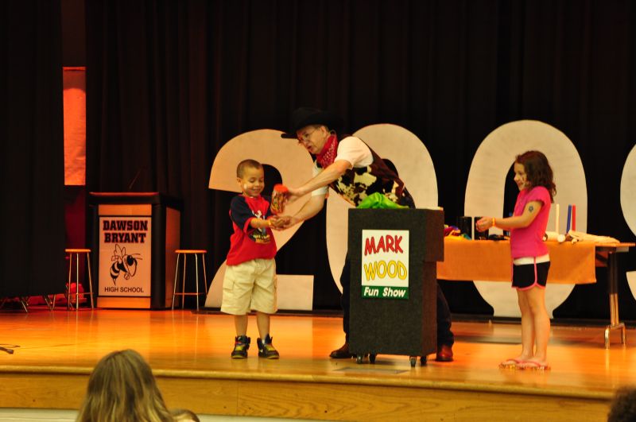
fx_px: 1535
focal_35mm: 87
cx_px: 318
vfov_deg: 15.7
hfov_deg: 23.4
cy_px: 211
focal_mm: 58
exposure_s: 1/30
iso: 1000
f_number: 5
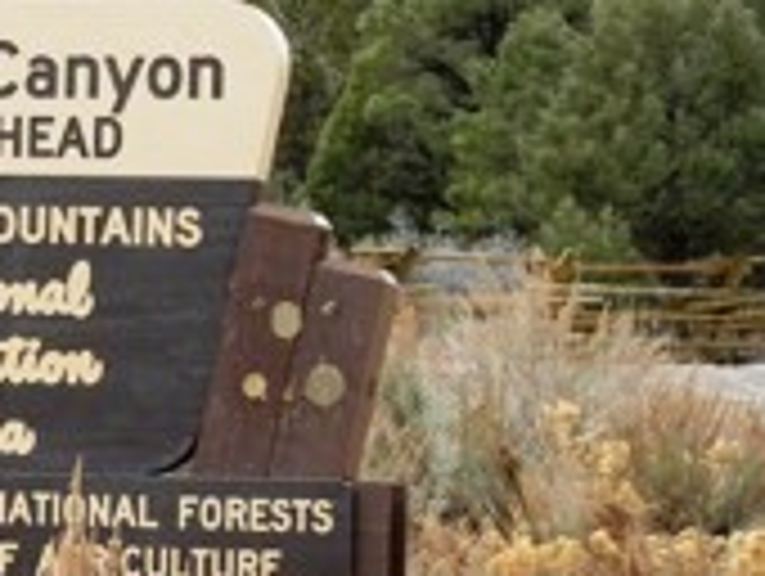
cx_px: -18
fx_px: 4006
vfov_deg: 8.2
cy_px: 166
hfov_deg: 10.8
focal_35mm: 181
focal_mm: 13.9
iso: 160
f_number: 4.3
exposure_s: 1/372
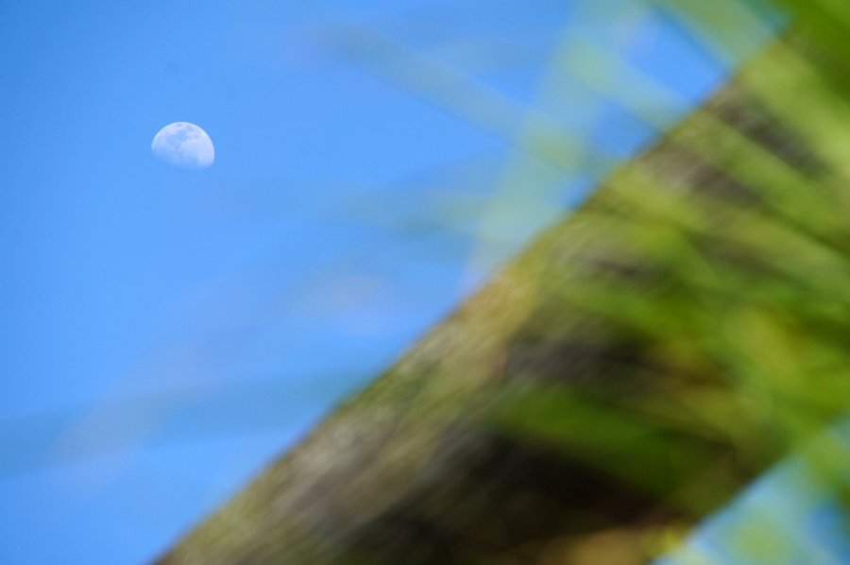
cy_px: 282
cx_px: 425
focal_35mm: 300
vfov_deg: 4.6
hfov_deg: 6.9
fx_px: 7076
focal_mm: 200
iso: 200
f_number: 9
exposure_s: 1/320
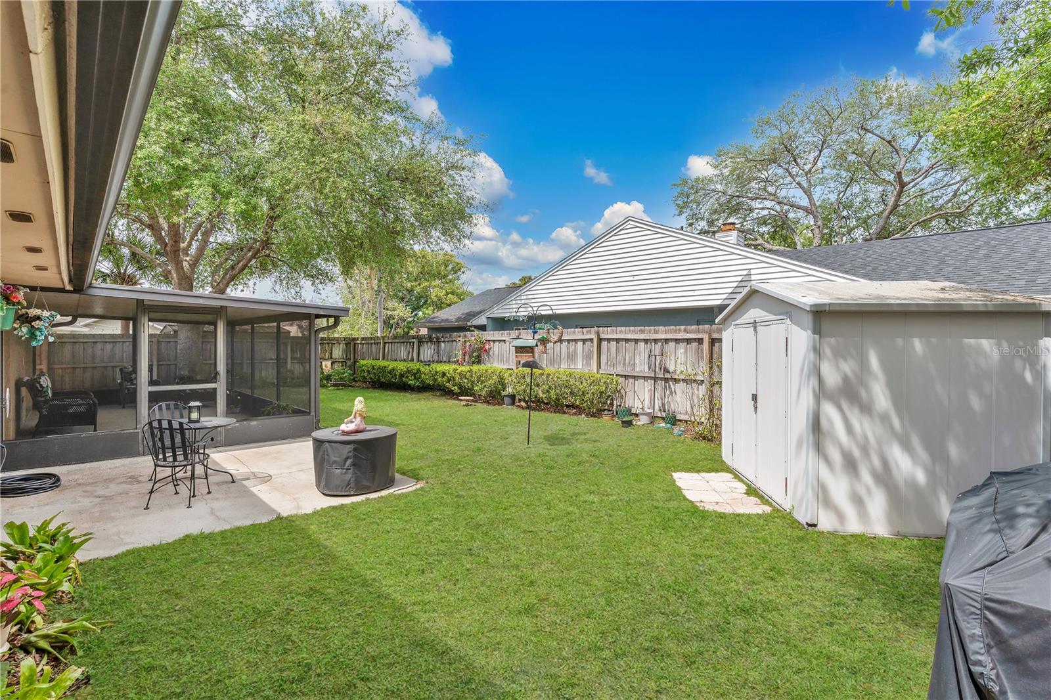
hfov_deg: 96.7
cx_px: 526
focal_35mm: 16
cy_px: 350
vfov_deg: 73.7
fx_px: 467
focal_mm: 16
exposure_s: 1/250
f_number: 8
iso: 100
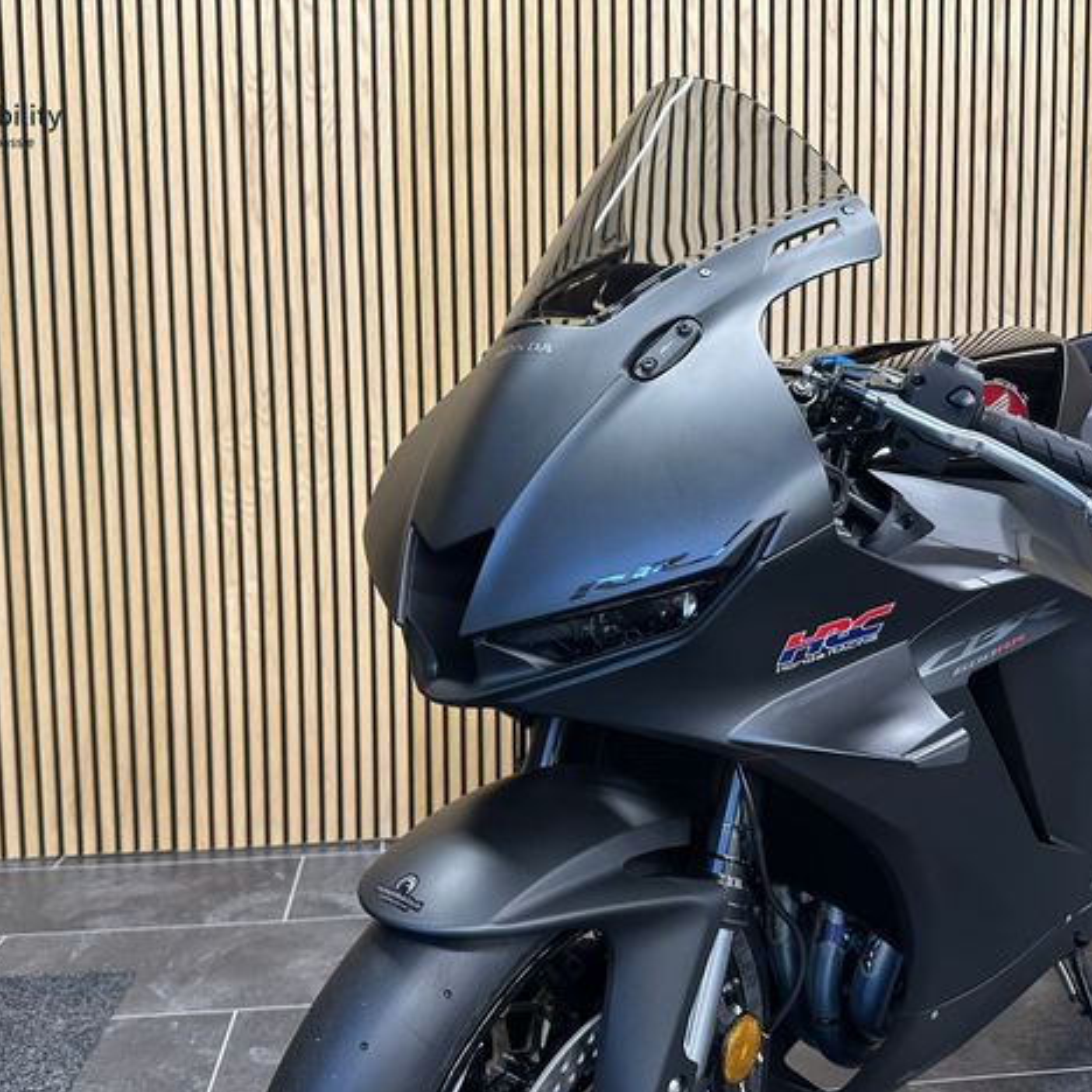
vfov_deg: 55.6
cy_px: 555
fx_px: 1035
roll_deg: +0.2
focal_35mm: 29
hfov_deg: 55.6
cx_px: 548
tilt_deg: -4.4
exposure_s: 1/50
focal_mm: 6.86
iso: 160
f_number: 1.78
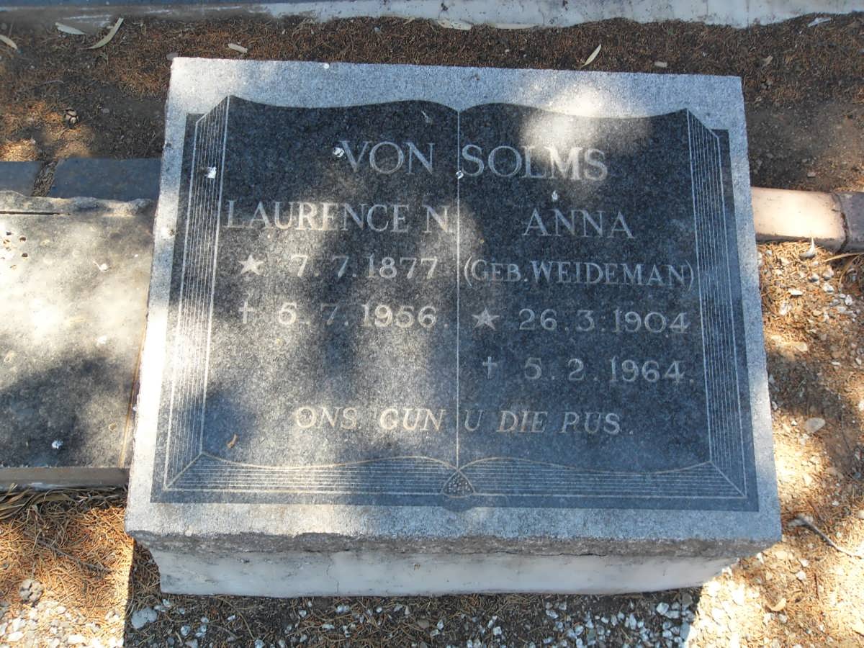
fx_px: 874
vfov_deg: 40.7
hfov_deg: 52.6
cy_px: 324
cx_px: 432
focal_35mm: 35
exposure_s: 1/60
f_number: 3.5
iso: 80
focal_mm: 6.3
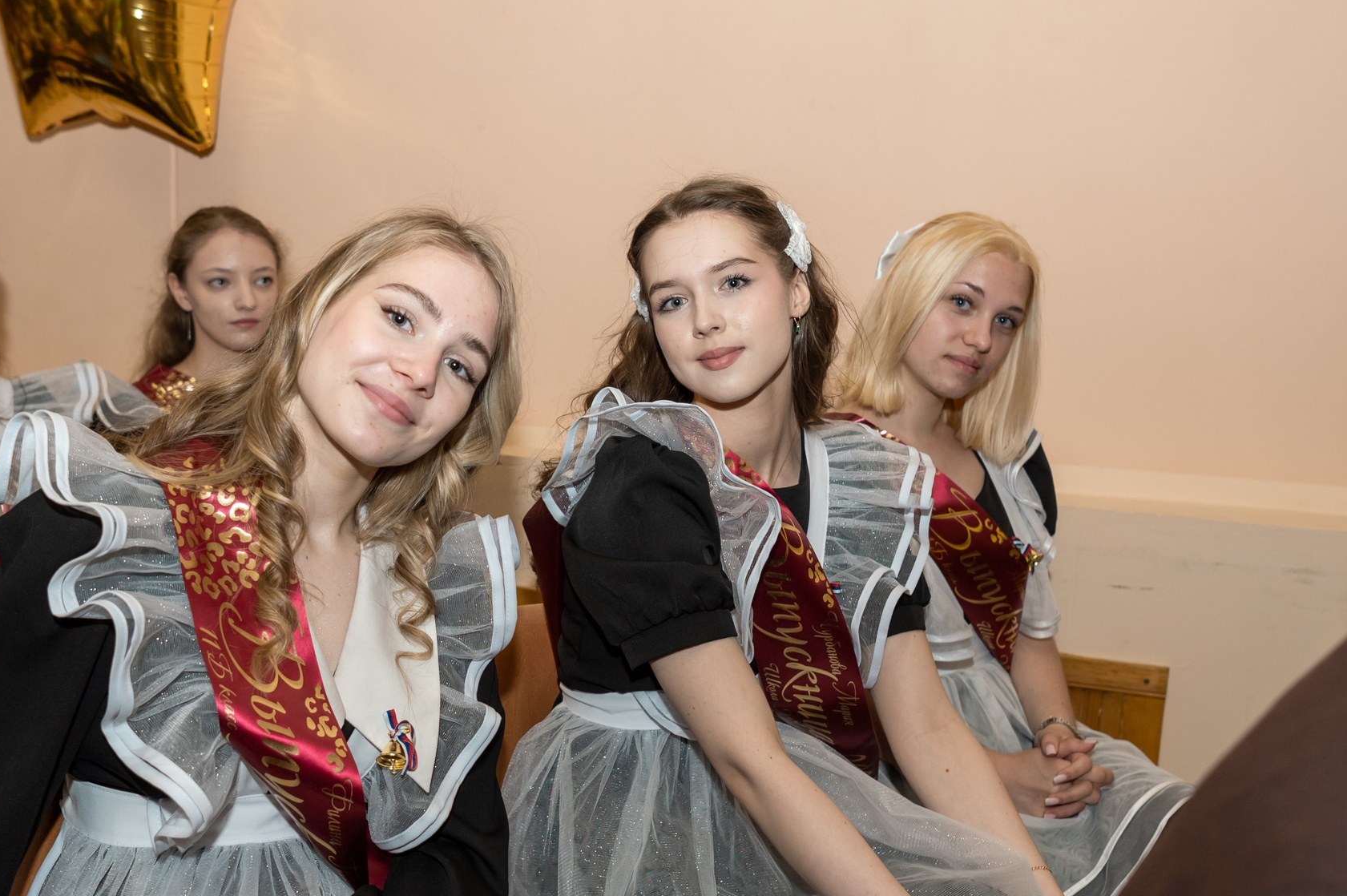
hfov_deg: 48.3
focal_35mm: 40
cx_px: 565
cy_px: 559
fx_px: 1495
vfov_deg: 33.2
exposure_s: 1/200
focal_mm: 24
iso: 320
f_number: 3.5
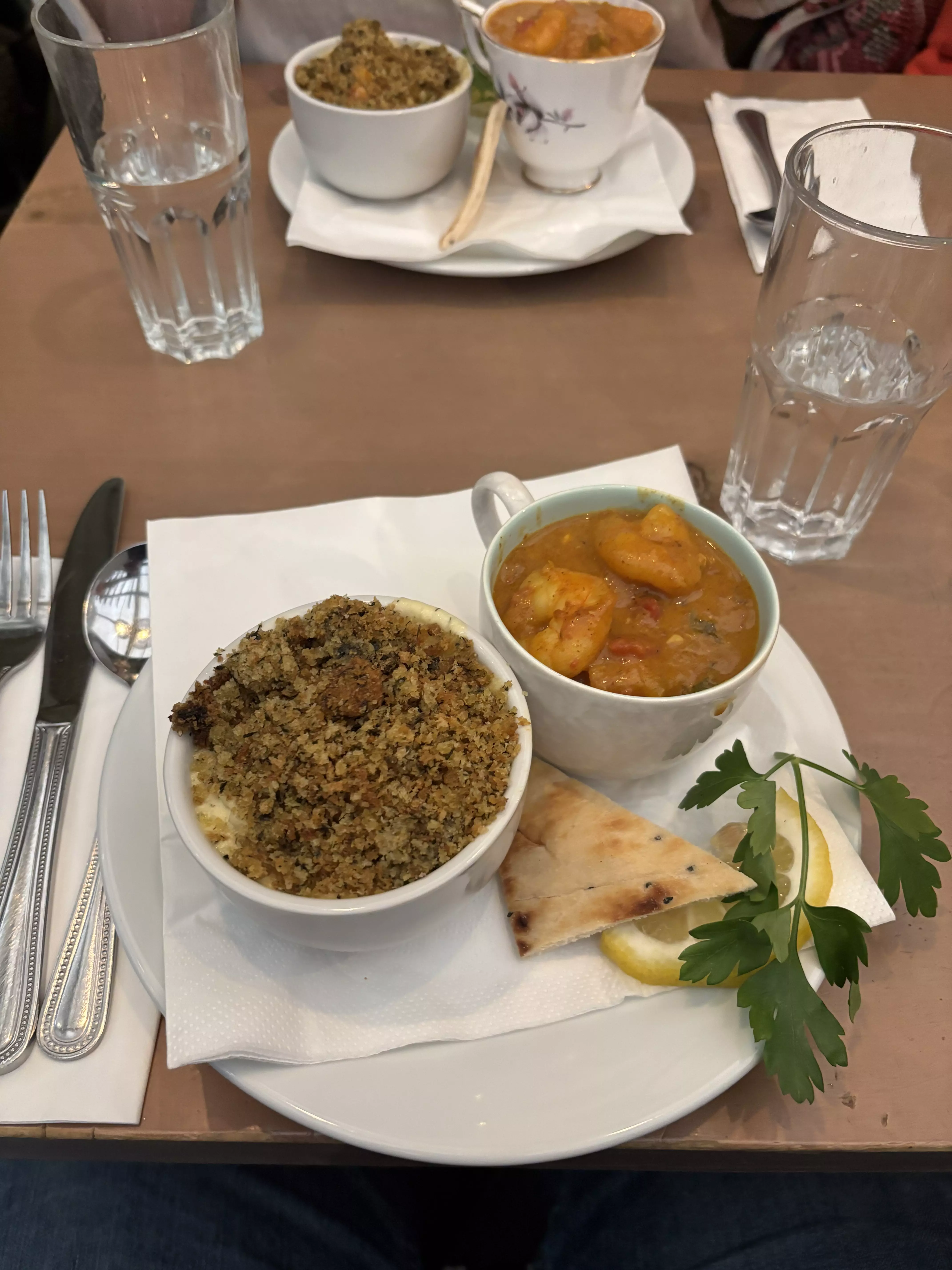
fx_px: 953
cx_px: 476
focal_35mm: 26
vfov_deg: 67.3
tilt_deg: -52.9
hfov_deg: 53.1
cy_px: 635
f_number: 1.6
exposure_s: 1/50
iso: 500
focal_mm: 5.96
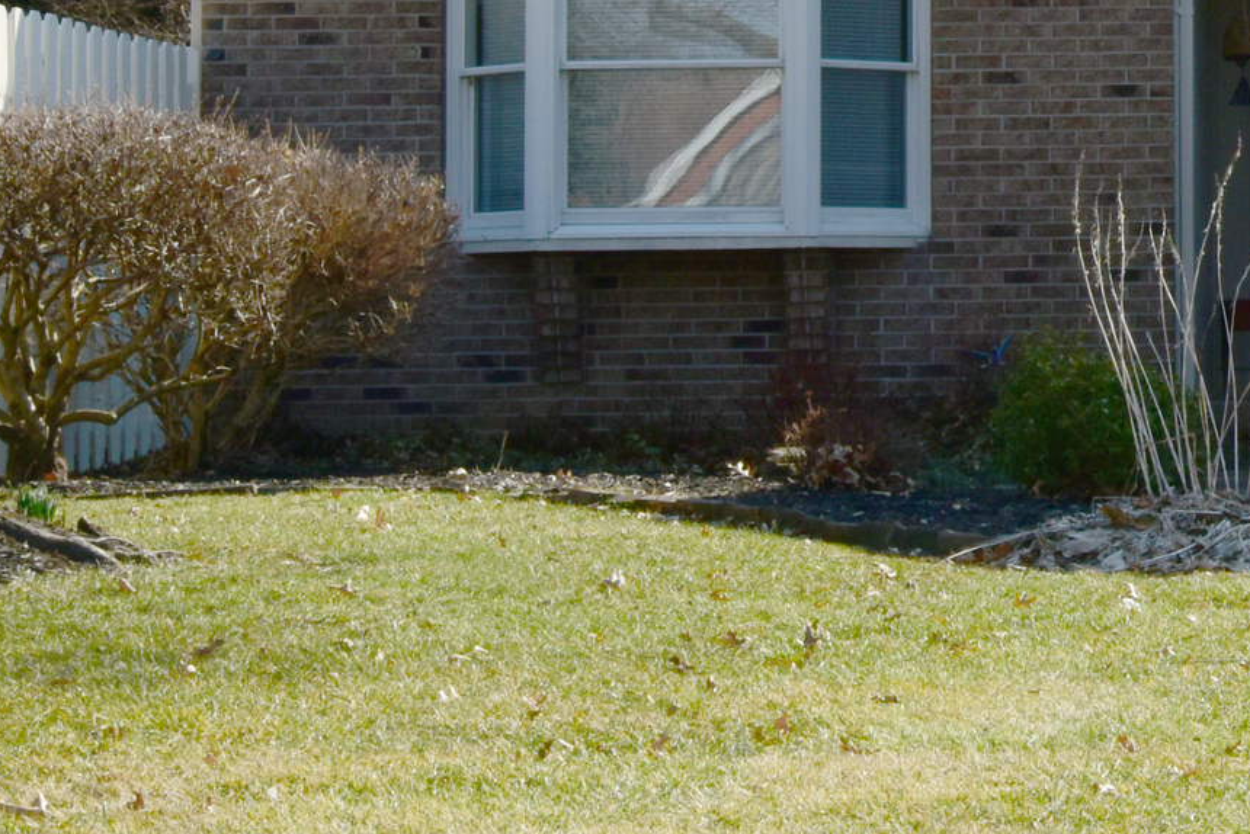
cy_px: -151
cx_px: 1667
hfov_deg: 13.2
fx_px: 5210
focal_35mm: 150
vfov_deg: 9.0
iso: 400
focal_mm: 42
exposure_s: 1/125
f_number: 20
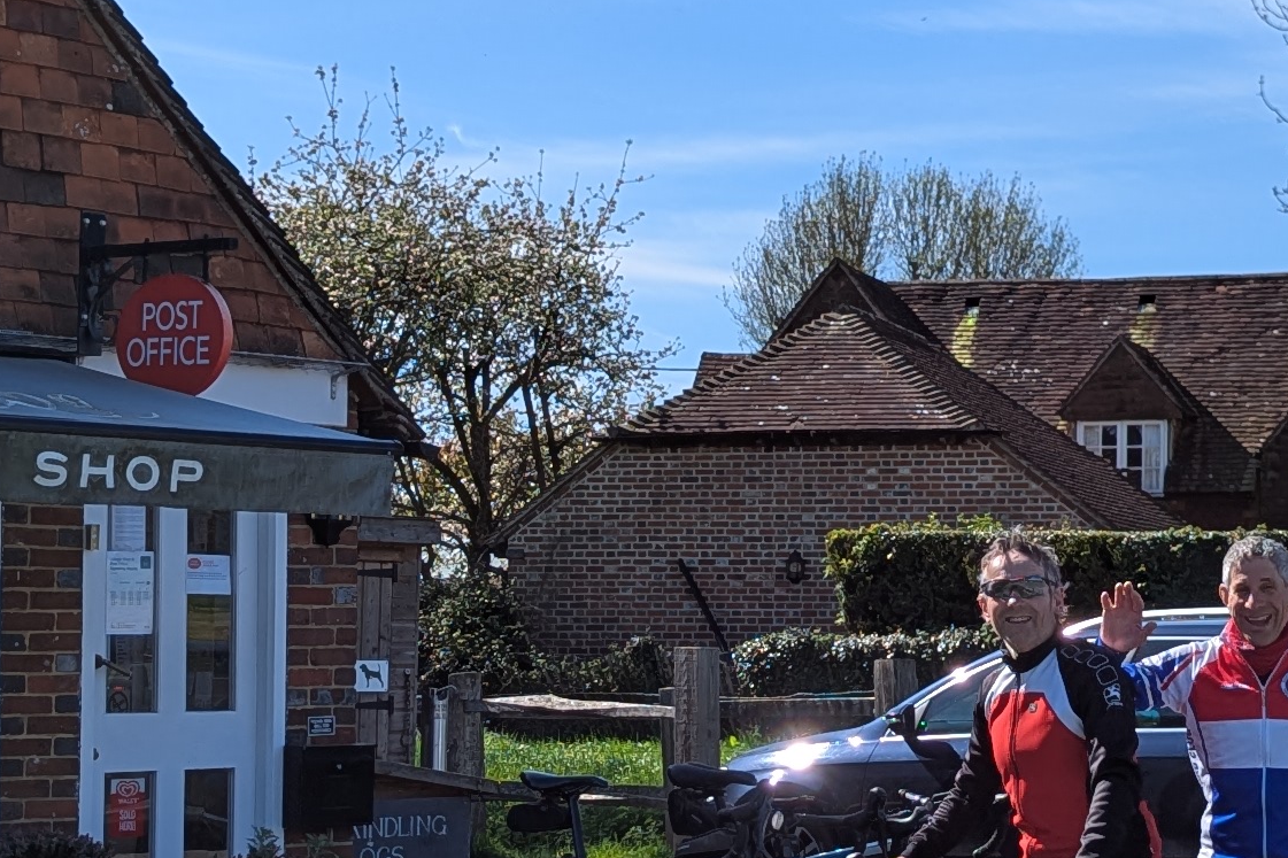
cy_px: 520
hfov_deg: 22.2
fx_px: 3255
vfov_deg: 15.0
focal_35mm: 91
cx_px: 904
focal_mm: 6.81
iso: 46
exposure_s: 1/2309
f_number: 1.85
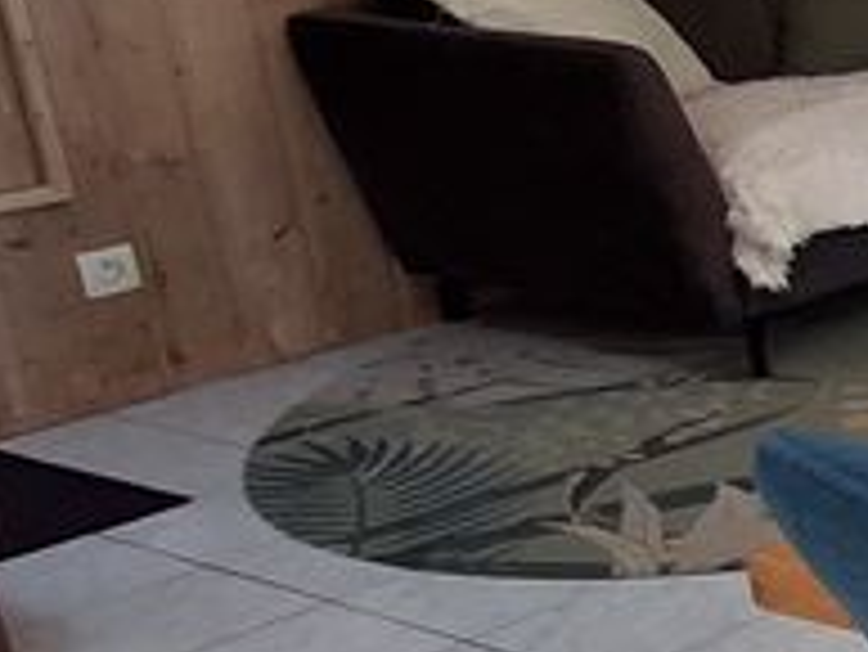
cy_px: 216
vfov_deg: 17.7
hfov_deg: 15.7
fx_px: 2083
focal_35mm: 83
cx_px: 1947
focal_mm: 1.64
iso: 50
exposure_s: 1/100
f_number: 2.2
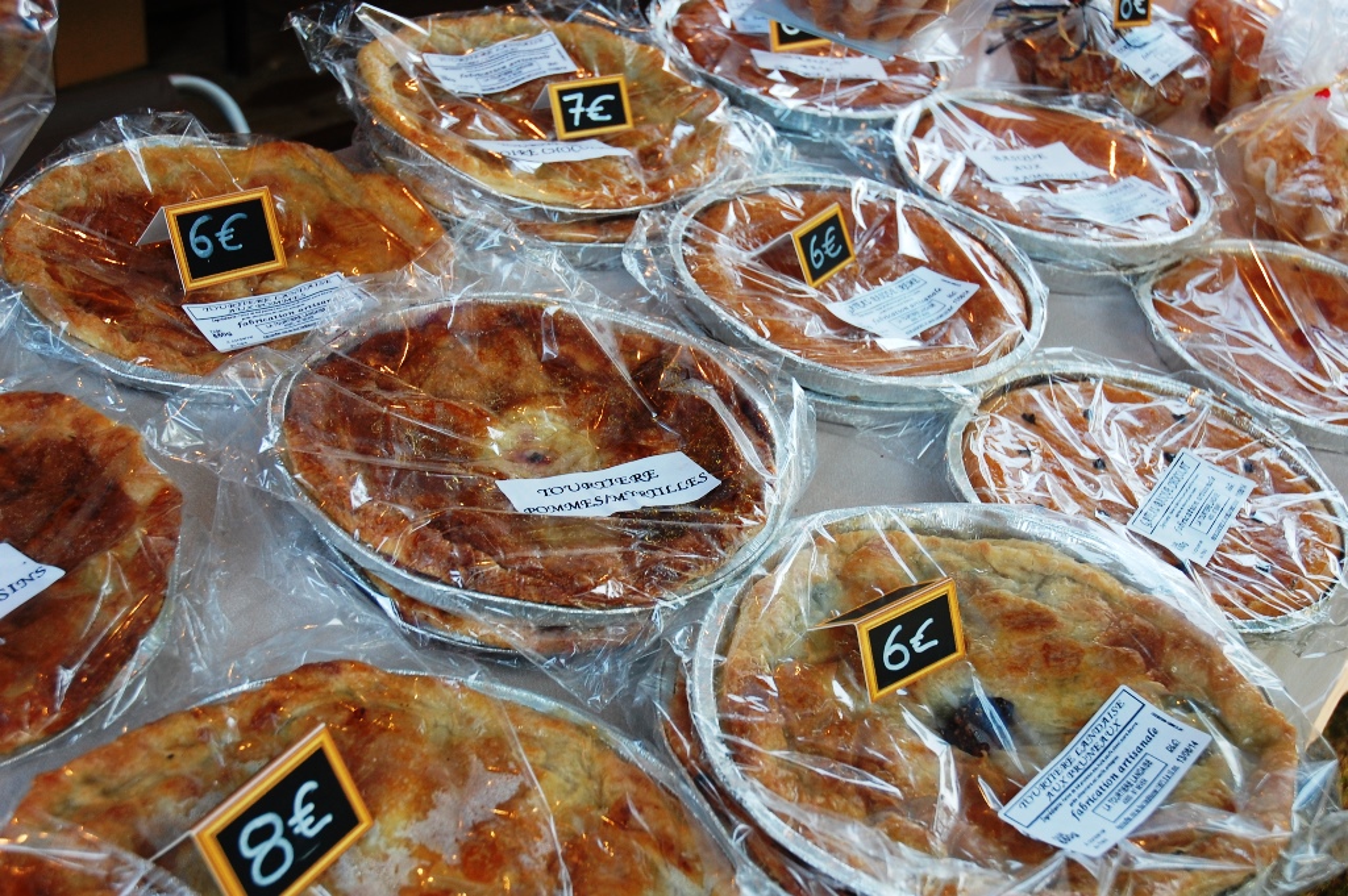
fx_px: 1627
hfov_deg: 45.0
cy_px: 448
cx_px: 674
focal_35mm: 44
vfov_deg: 30.8
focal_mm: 29
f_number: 4
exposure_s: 1/60
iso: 400
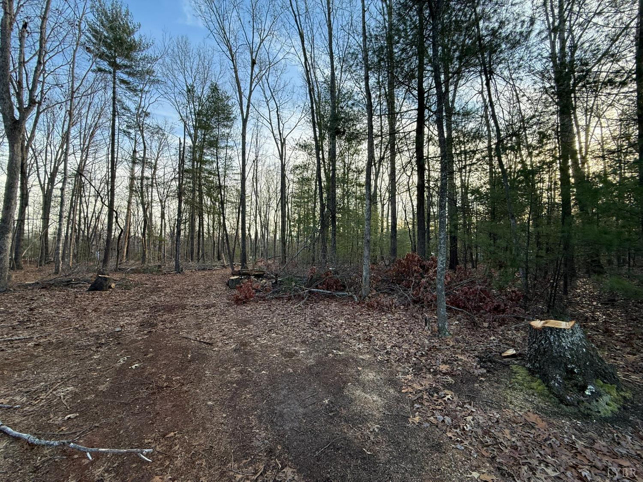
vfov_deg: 85.7
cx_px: 322
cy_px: 241
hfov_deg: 102.1
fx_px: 260
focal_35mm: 14
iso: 64
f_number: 2.2
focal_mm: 2.22
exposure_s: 1/241
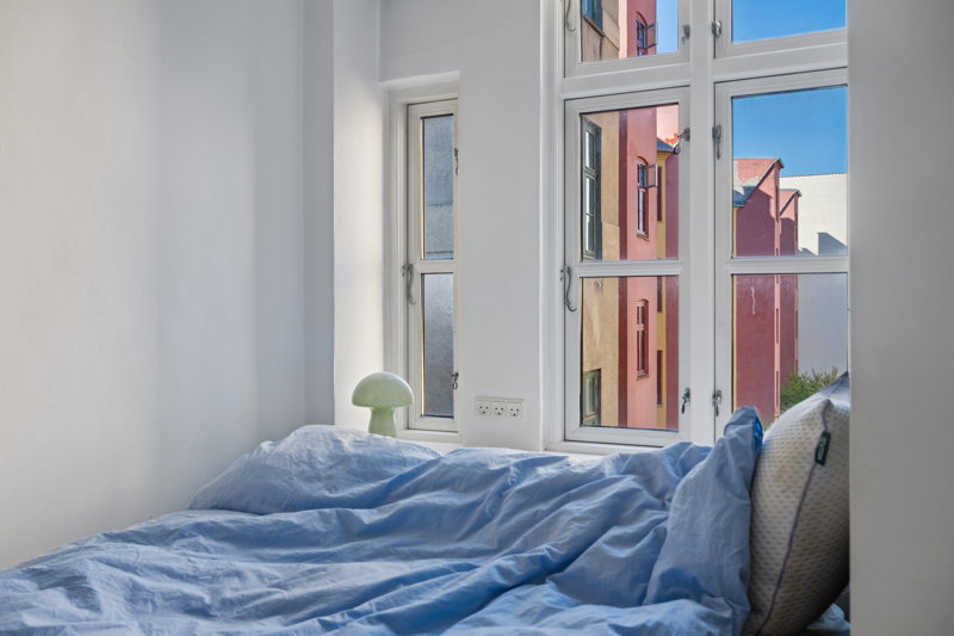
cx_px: 477
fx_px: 808
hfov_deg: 61.1
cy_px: 318
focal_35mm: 30
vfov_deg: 42.9
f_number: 8
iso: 160
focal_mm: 30.5
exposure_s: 1/25
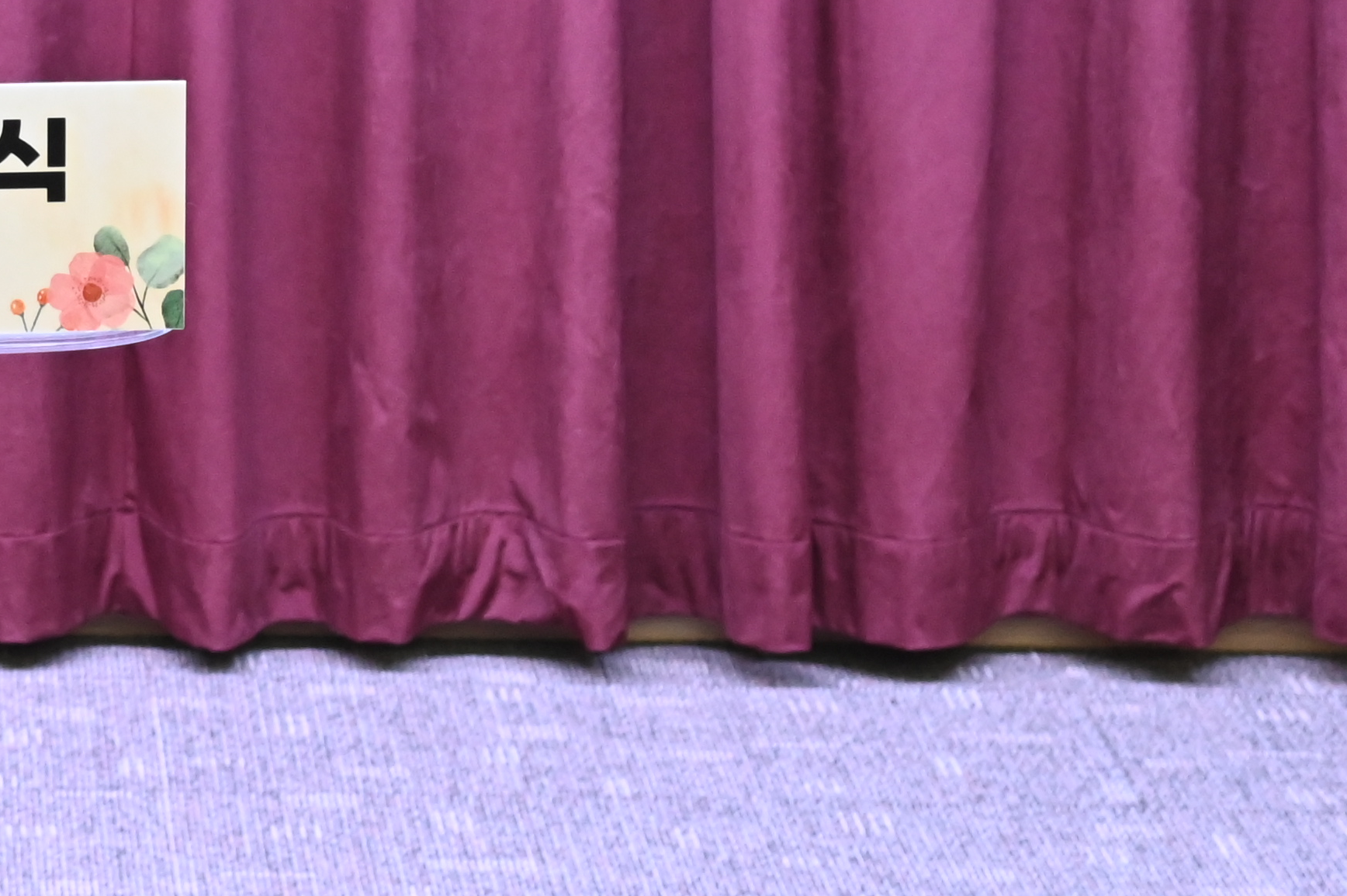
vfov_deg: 5.9
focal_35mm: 230
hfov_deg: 8.8
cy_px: -361
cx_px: -441
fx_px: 8600
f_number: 4
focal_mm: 66
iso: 2800
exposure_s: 1/125
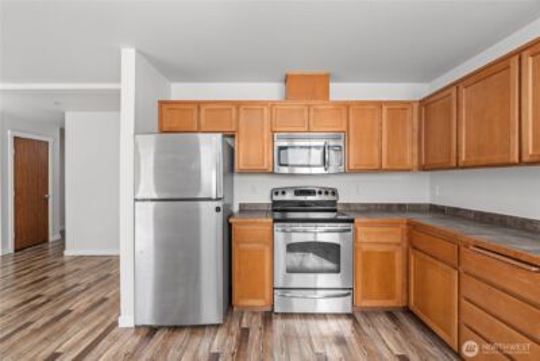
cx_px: 270
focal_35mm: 16
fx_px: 240
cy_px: 180
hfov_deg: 96.7
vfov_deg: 73.8
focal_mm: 16
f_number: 8
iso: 250
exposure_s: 1/8
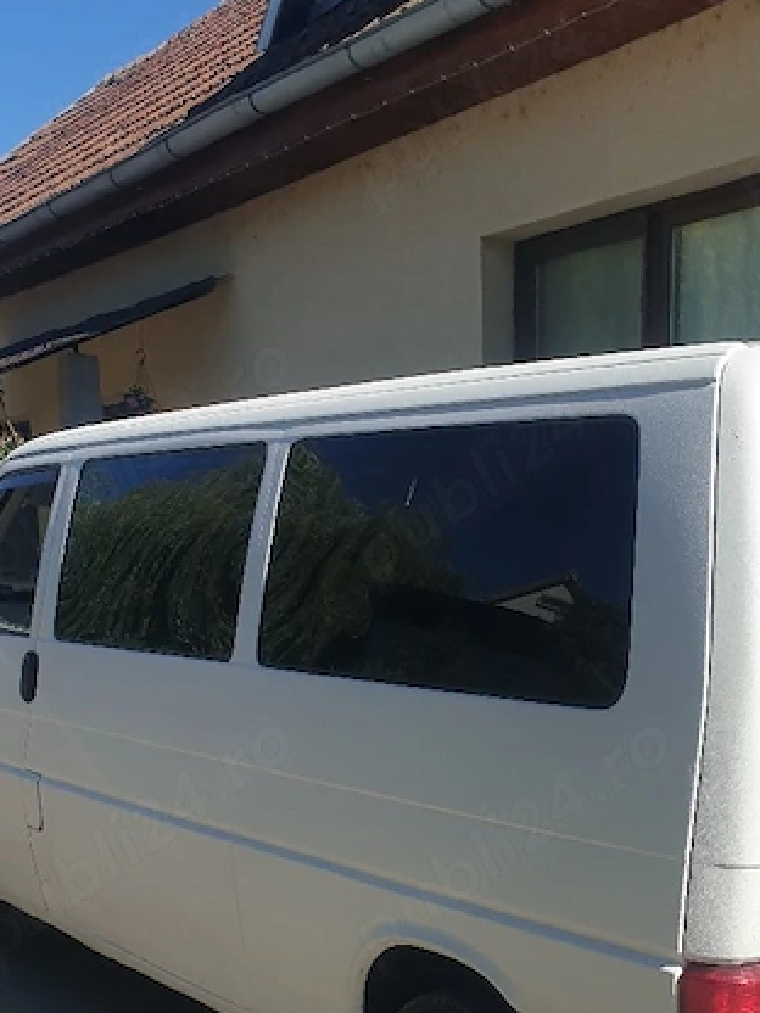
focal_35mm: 50
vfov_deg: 36.0
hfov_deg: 28.5
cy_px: 899
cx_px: 609
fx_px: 1464
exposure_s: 1/2500
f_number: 2.4
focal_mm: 4.3
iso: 50
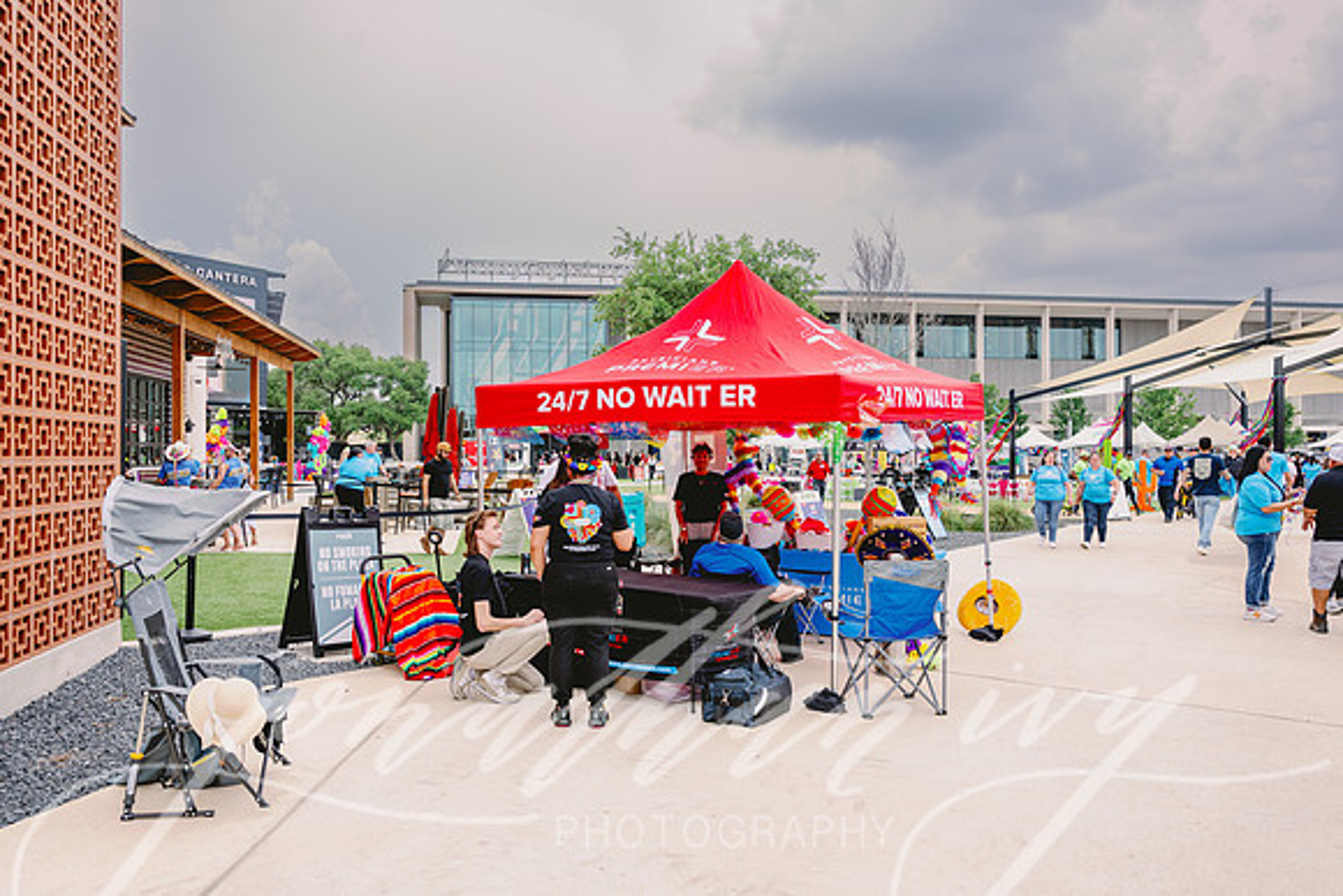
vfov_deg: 45.0
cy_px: 448
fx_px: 1082
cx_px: 672
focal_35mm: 29
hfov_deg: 63.6
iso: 250
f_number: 4
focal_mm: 29
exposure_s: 1/640
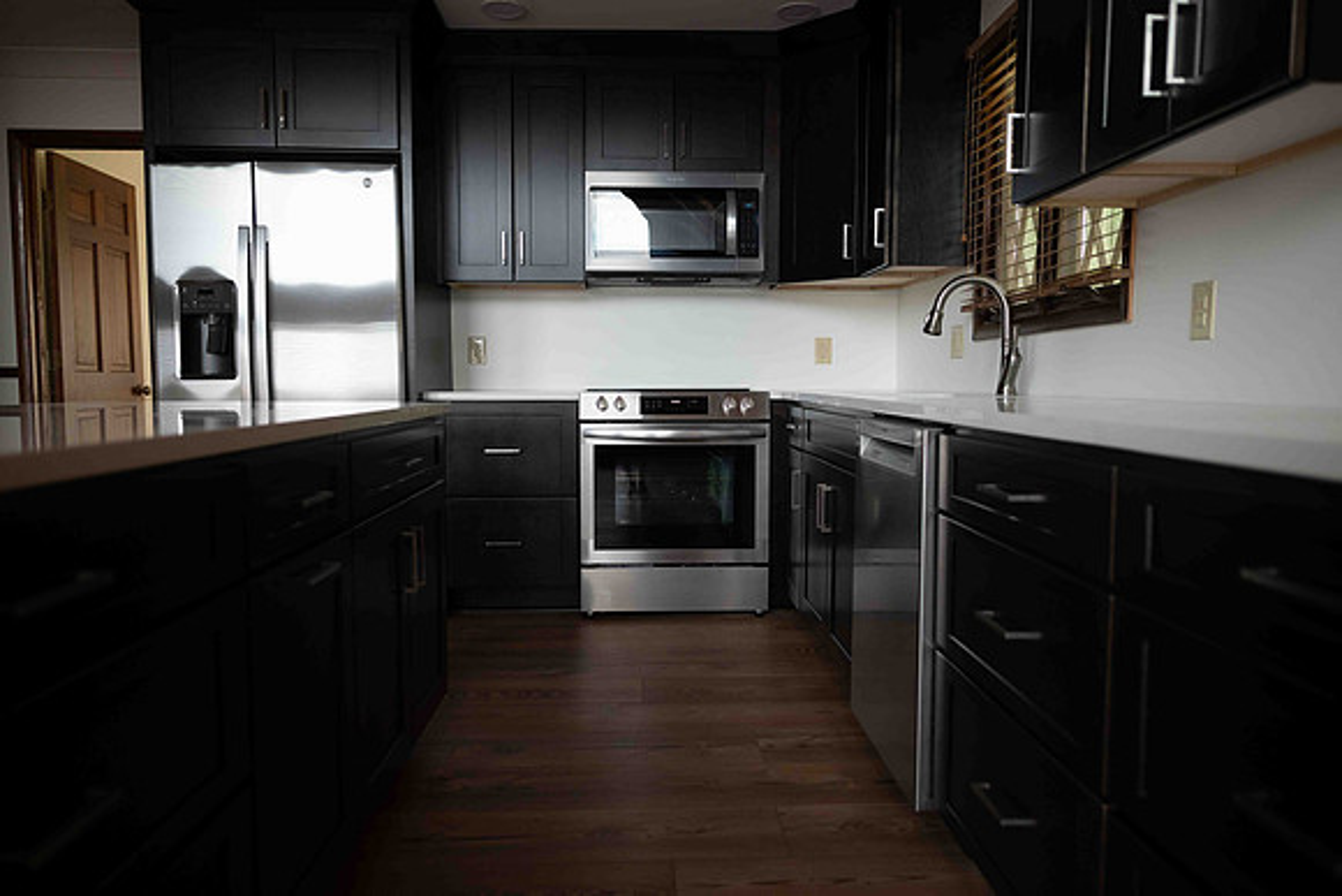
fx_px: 925
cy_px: 448
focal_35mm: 25
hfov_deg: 71.9
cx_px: 671
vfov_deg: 51.7
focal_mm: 24
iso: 640
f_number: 2.5
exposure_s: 1/250
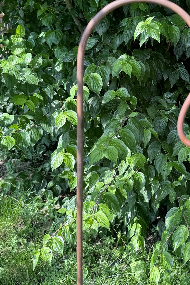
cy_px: 100
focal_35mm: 48
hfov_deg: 27.4
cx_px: 158
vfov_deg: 40.7
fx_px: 380
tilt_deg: -12.7
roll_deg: -0.5
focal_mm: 6.76
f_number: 1.78
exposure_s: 1/460
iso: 80
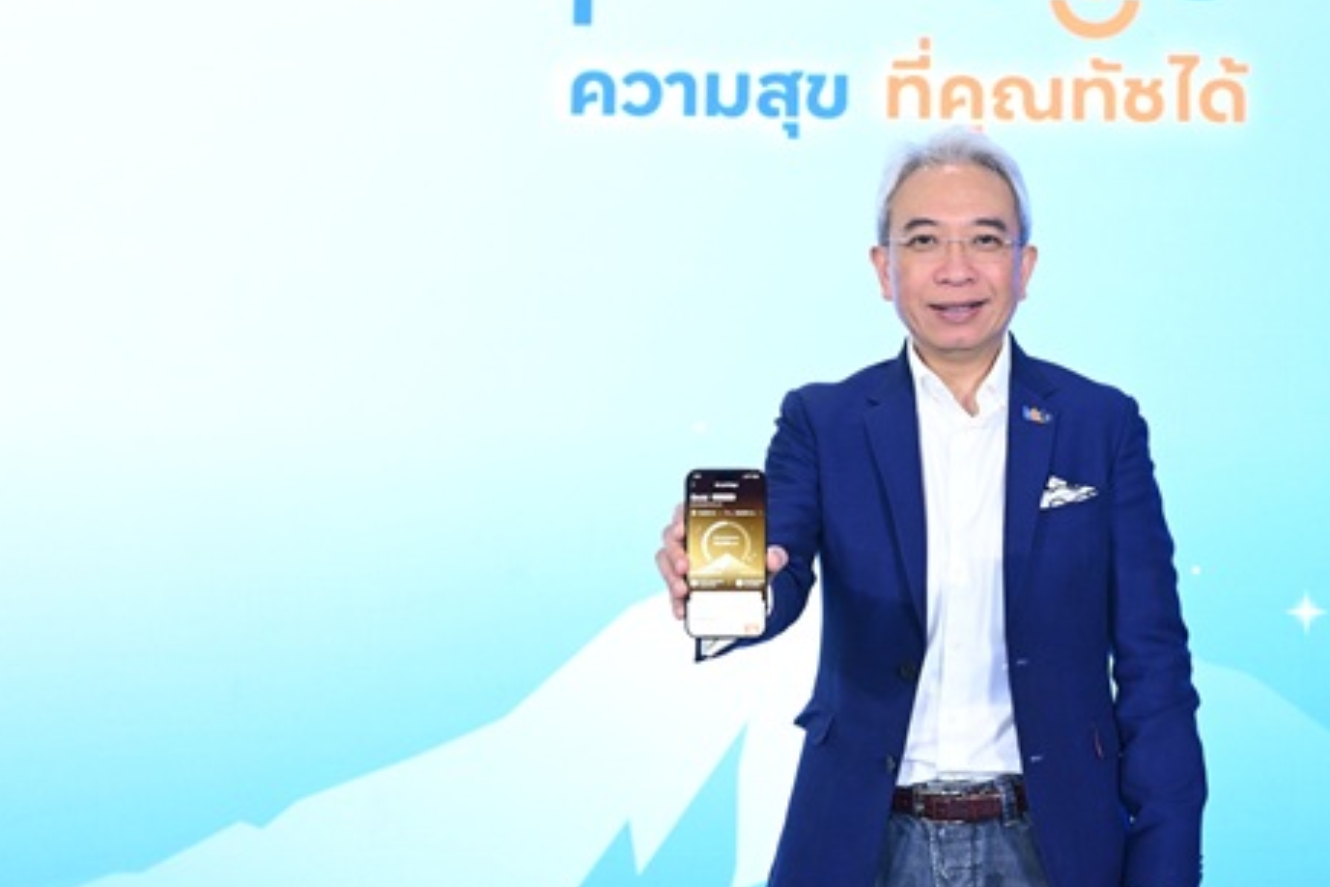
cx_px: 950
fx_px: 2364
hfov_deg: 31.0
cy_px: 391
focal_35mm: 64
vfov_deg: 21.2
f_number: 5
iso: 1000
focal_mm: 42
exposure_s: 1/100
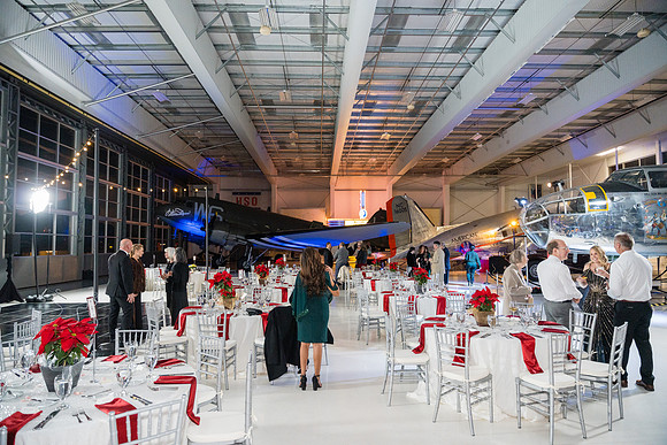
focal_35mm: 24
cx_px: 334
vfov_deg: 53.2
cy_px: 222
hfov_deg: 73.7
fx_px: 445
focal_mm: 24
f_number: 2.8
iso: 3200
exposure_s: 1/250
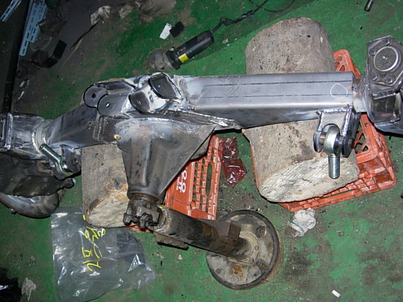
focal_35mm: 41
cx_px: 202
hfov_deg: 45.8
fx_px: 477
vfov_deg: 35.1
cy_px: 151
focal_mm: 8.5
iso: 79
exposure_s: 1/64
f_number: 2.9
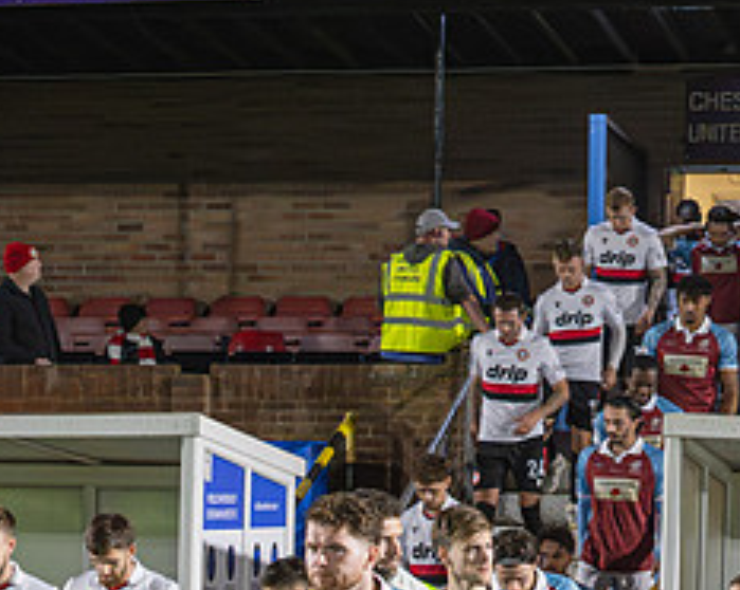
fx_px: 3808
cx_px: 96
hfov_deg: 11.0
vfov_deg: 8.8
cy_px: 644
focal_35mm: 174
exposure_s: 1/200
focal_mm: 35
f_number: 4
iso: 4000
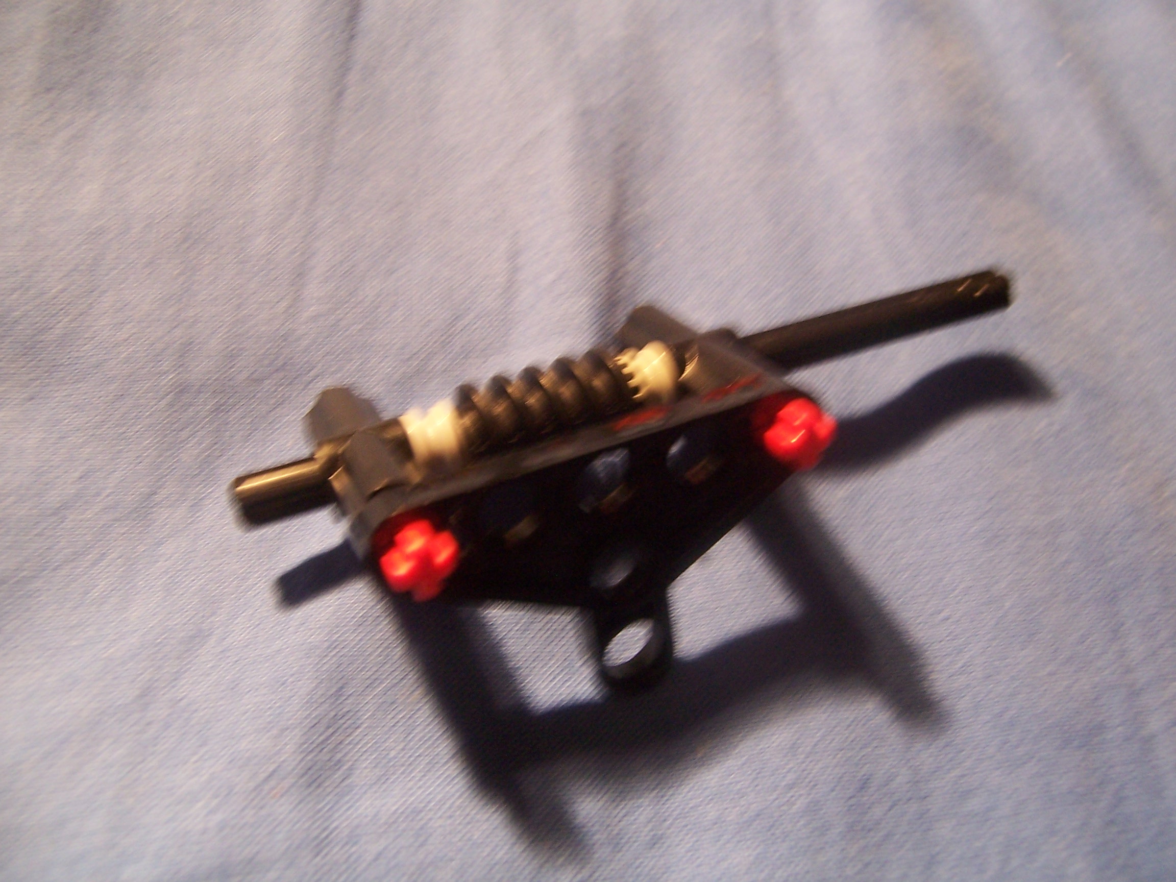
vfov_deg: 42.9
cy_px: 441
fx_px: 1121
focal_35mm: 33
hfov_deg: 55.4
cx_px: 588
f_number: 3.4
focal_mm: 5.5
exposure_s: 1/10
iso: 140
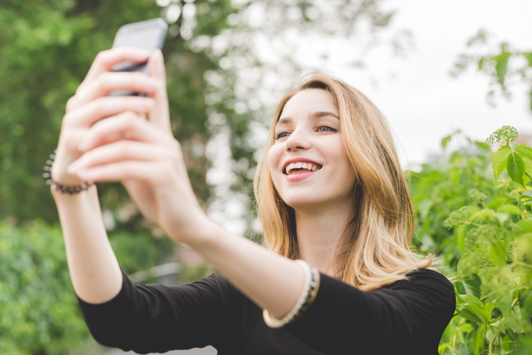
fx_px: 739
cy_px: 178
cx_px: 266
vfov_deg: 27.0
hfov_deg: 39.6
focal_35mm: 50
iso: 200
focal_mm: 50
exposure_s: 1/640
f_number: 2.8
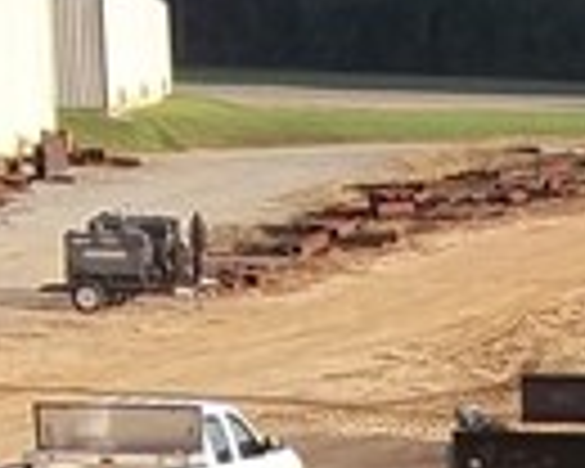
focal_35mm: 286
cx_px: 1118
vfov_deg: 5.1
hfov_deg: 6.6
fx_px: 4952
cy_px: 1534
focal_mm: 6.6
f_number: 4
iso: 80
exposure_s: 1/320
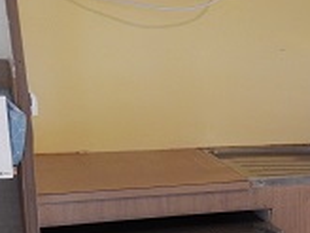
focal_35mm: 76
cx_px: 335
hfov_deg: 24.1
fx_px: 681
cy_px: 234
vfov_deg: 18.9
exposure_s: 1/25
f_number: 4
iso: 400
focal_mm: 4.5
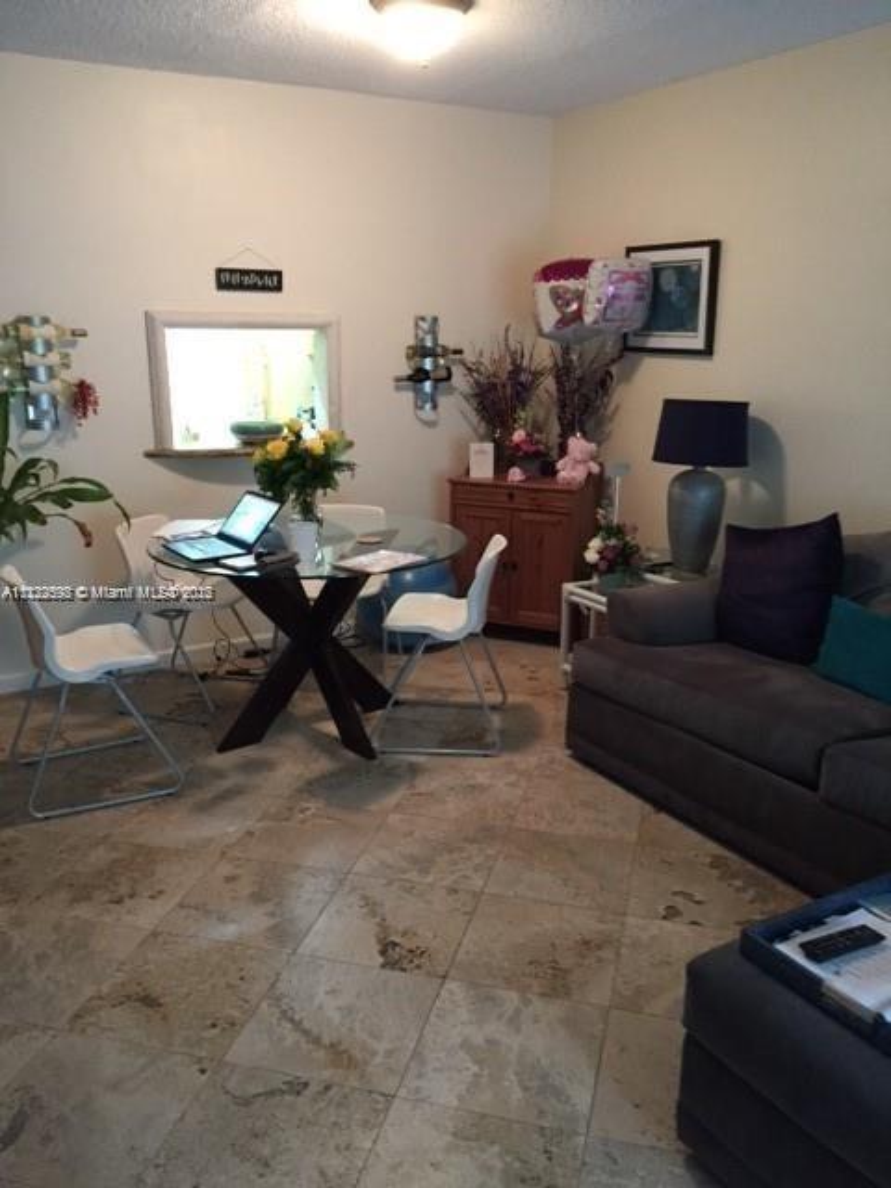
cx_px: 446
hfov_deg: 48.2
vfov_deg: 61.7
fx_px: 995
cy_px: 594
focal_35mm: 29
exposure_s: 1/15
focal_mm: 4.15
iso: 250
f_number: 2.2
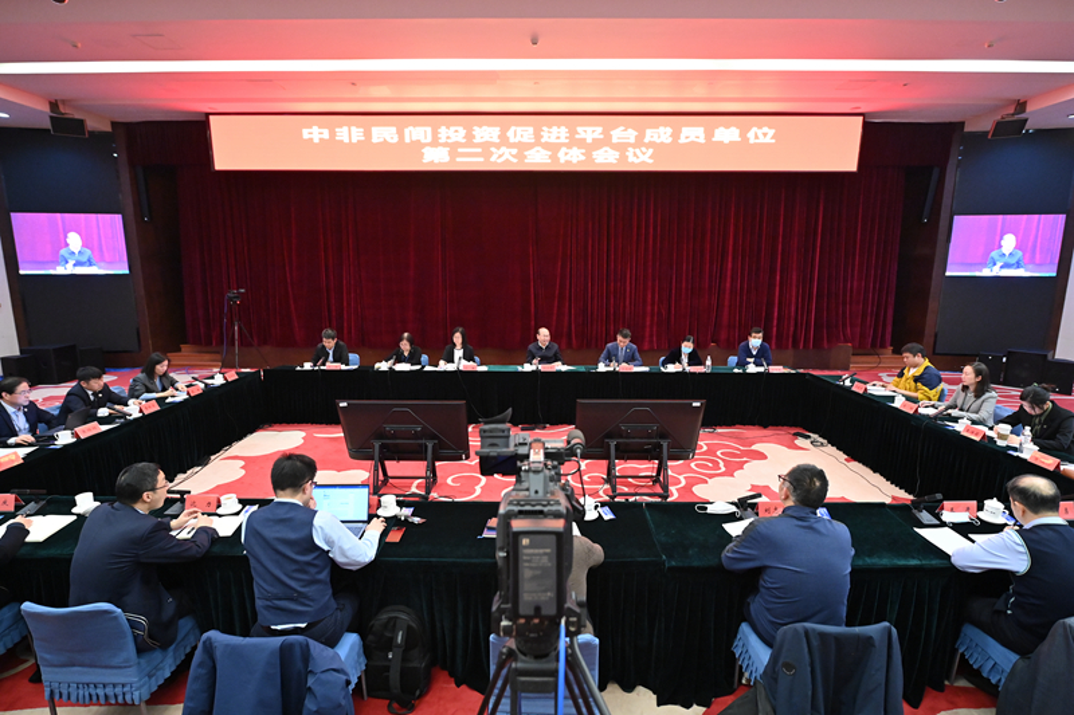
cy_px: 358
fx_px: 537
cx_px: 537
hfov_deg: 90.0
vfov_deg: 67.4
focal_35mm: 18
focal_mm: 18
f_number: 3.5
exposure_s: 1/125
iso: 6400
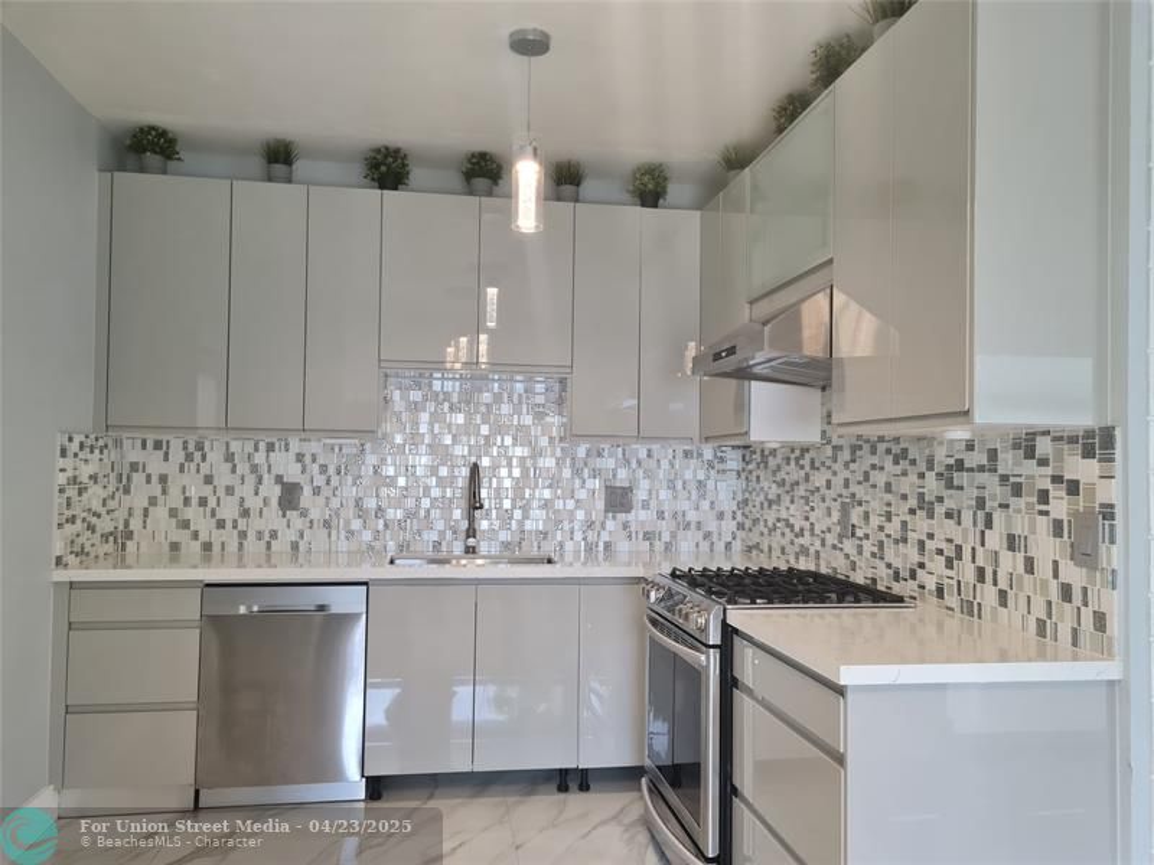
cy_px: 432
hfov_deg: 67.3
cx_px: 577
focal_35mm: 26
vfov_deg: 53.1
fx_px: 867
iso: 200
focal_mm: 5.4
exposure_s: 1/60
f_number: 1.8
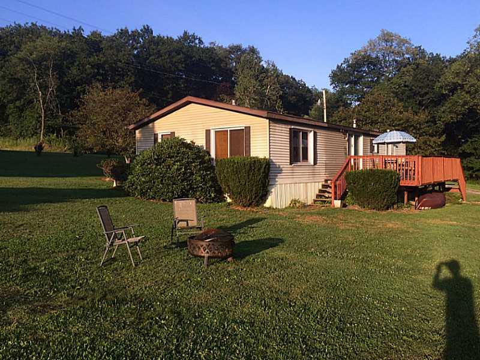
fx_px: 402
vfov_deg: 48.2
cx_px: 240
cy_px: 180
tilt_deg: +1.1
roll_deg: +1.0
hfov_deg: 61.7
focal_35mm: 29
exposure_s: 1/805
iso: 32
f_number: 2.2
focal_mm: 4.15
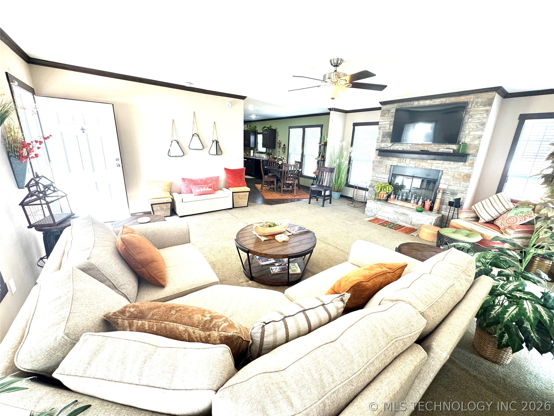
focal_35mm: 14
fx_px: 224
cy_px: 208
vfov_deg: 85.7
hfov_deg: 102.1
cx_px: 277
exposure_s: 1/120
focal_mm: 2.22
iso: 200
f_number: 2.2
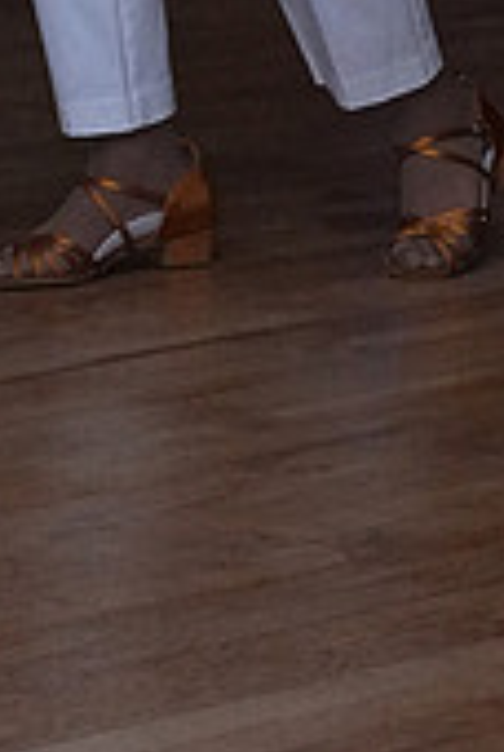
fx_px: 4915
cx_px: -157
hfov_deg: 5.8
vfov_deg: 8.5
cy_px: -385
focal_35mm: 235
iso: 5000
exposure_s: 1/200
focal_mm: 46
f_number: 7.1
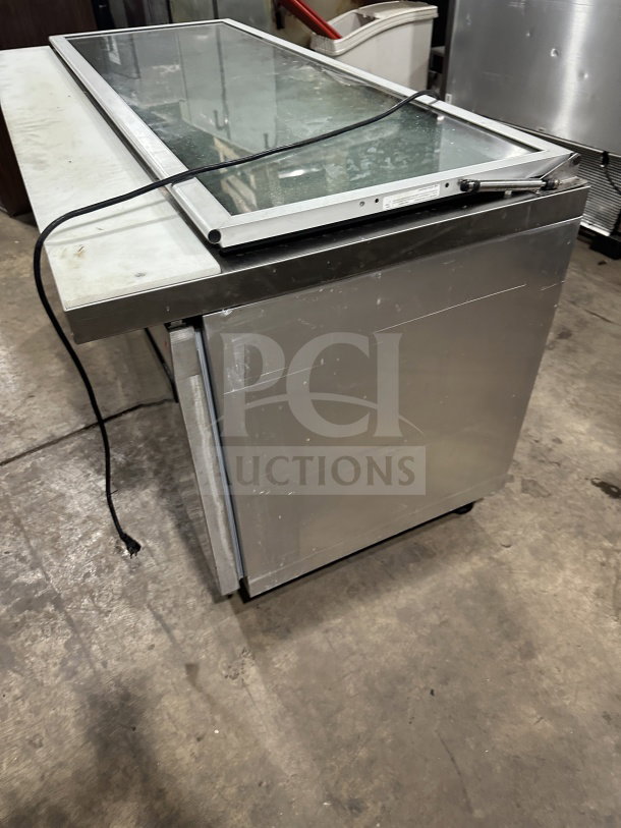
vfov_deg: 71.6
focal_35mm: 24
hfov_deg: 56.8
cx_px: 310
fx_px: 574
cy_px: 414
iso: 250
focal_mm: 6.86
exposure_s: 1/60
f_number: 1.78
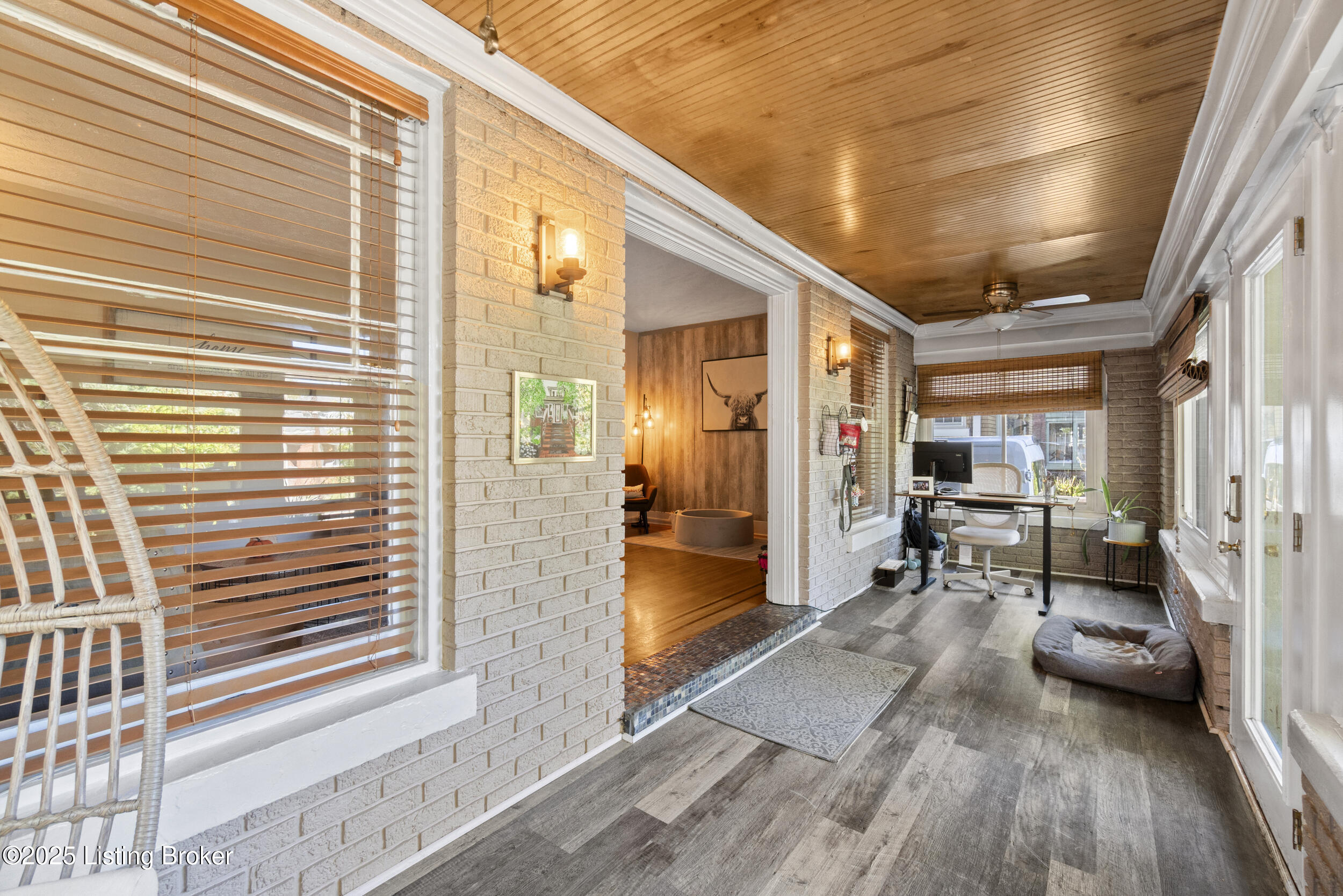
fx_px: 560
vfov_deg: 77.3
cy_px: 448
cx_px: 672
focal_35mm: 15
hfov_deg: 100.4
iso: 400
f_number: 8
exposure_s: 1/3
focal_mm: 10
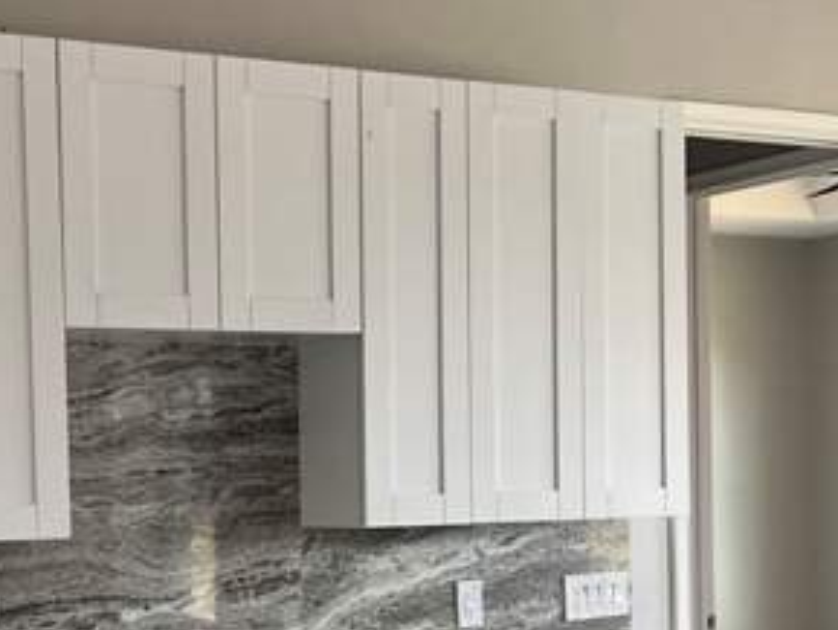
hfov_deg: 26.5
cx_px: 168
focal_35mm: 72
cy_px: 537
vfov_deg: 20.1
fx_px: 1744
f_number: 1.5
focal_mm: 5.7
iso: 125
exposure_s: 1/121
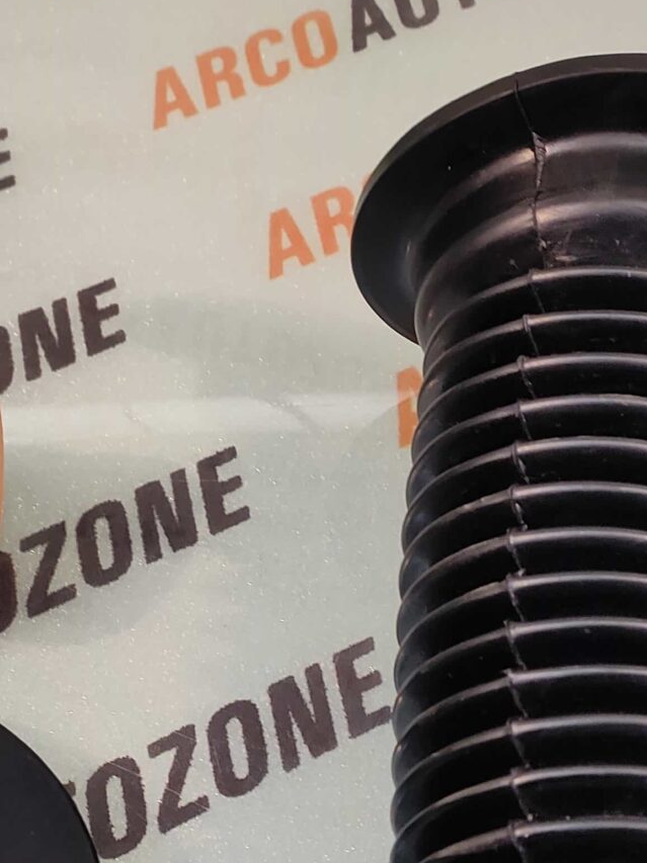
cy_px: 653
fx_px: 1272
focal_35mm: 51
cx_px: 192
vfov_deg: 36.6
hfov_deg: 28.3
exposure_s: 1/33
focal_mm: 4.74
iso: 124
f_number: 1.79
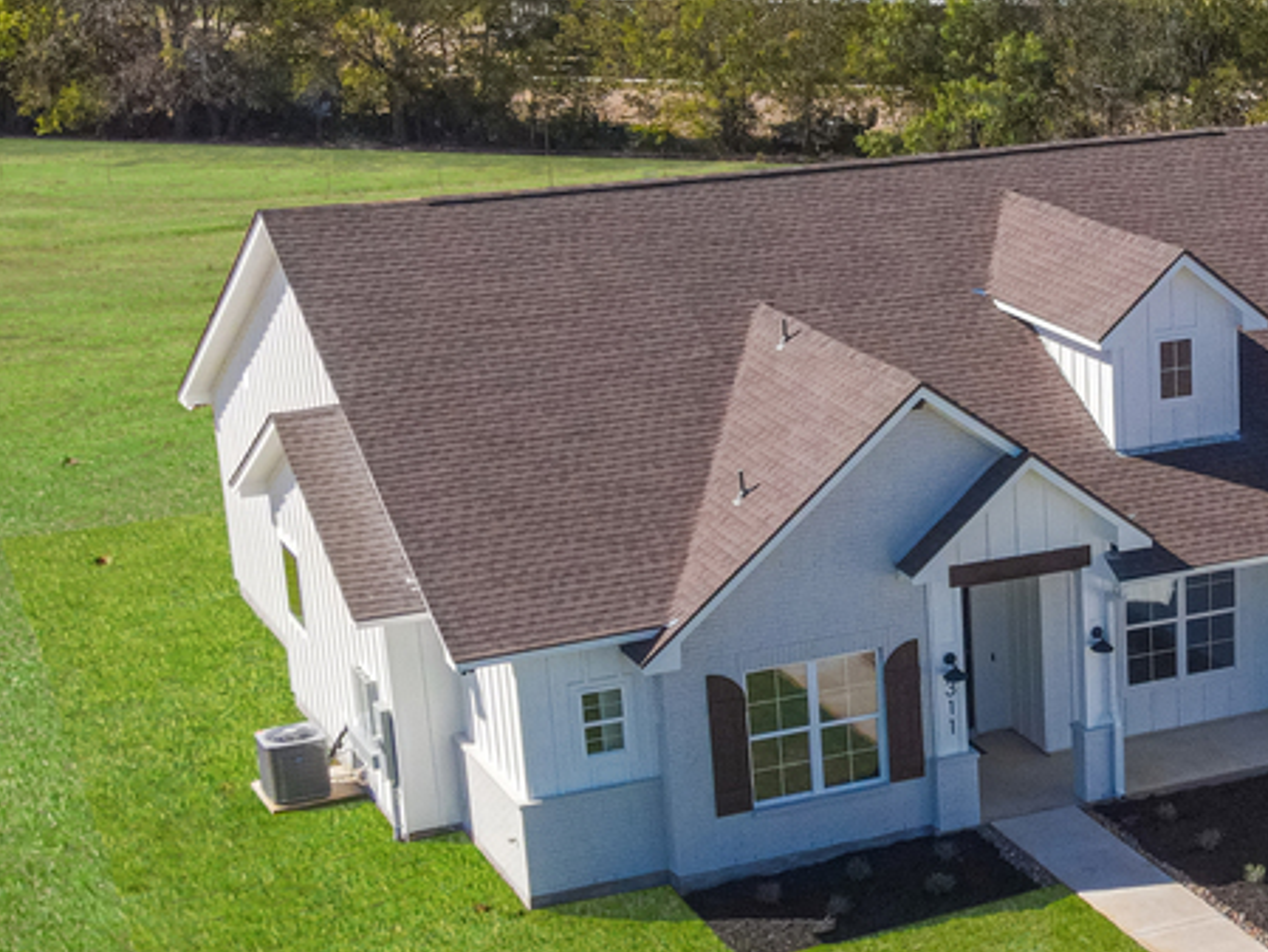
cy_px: 701
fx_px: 2821
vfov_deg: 19.0
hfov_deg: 23.7
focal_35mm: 77
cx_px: 1401
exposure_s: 1/800
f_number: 2.8
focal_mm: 4.5
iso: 100
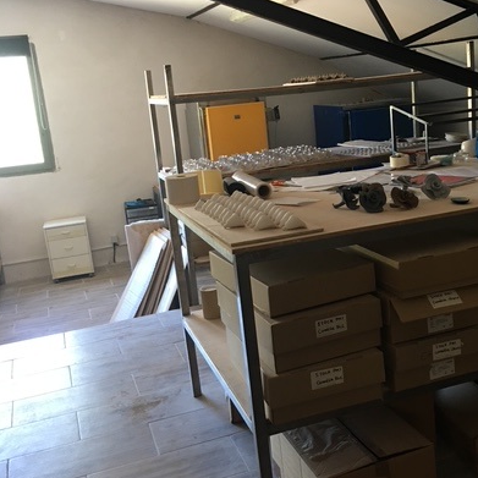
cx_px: 289
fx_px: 656
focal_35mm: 42
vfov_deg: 40.0
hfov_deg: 39.8
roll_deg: +3.8
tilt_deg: -13.3
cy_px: 232
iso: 80
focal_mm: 4.15
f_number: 2.2
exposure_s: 1/17
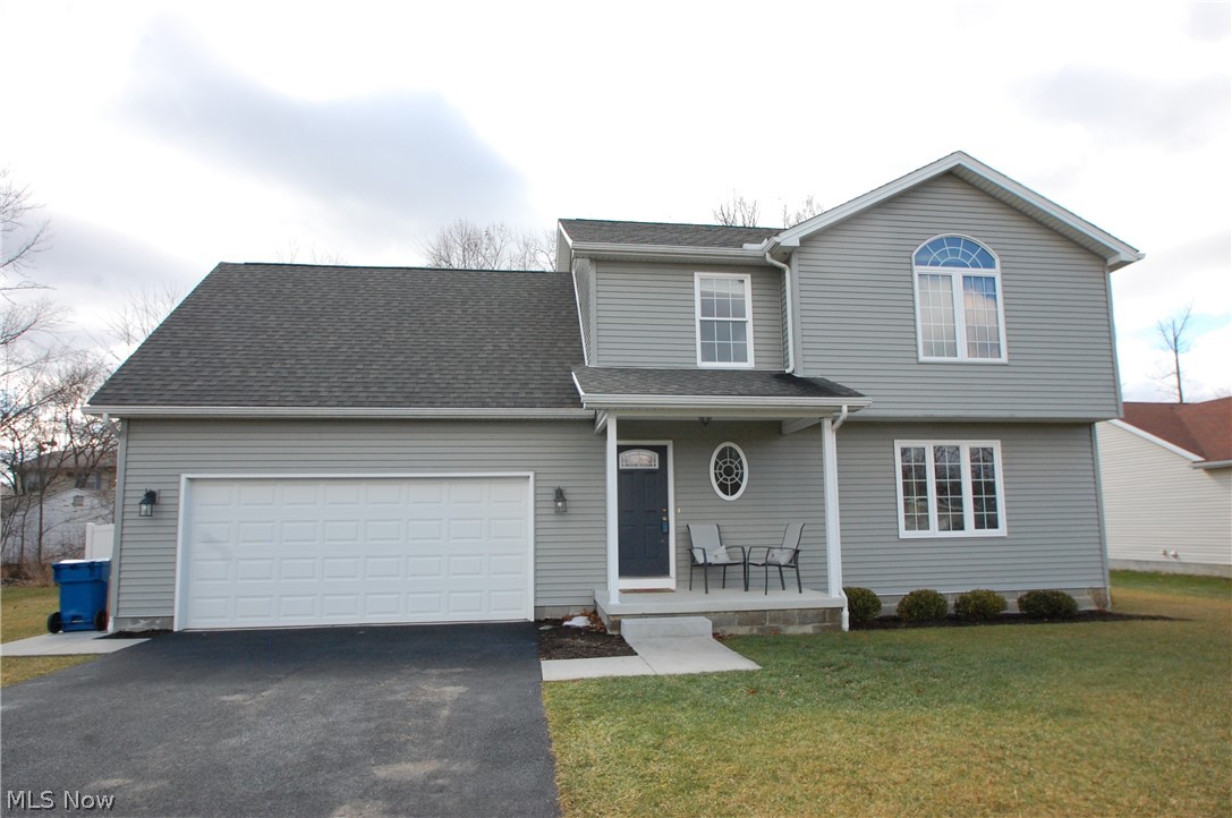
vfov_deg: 59.4
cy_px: 409
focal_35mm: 21
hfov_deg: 81.3
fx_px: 718
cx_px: 616
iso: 800
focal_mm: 14
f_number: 10
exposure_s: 1/400
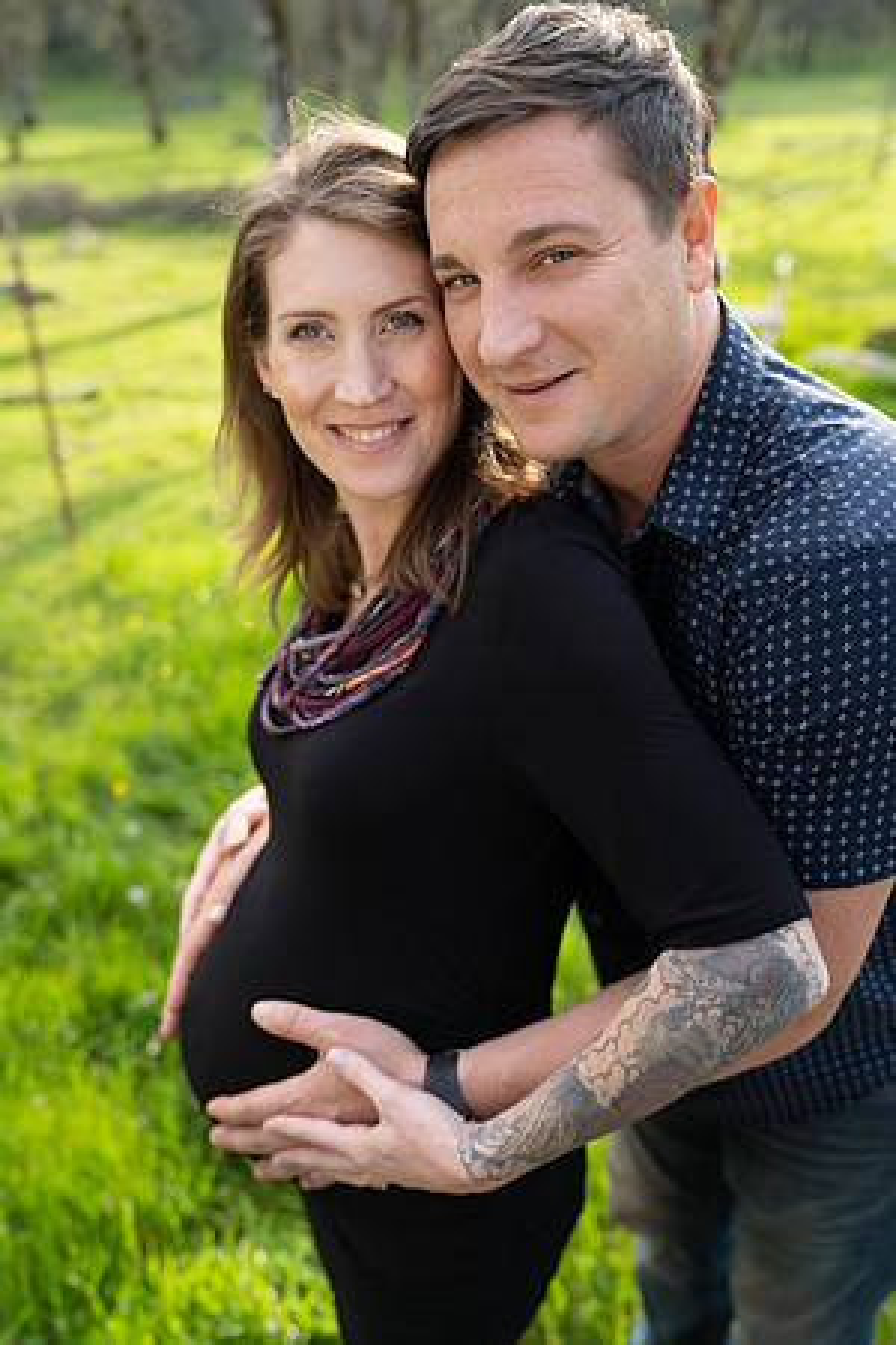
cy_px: 672
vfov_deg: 60.3
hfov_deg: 42.3
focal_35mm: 31
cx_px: 448
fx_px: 1157
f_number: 2.8
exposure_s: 1/250
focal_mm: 31
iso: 200
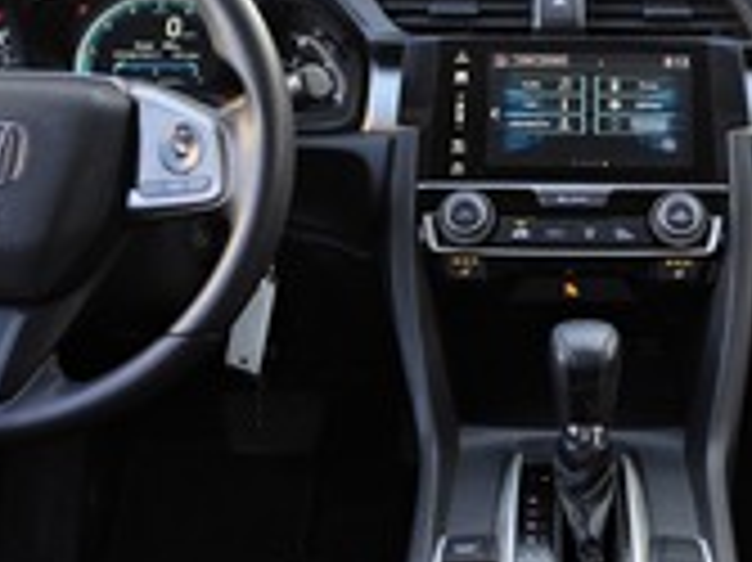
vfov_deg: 25.0
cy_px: 169
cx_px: 567
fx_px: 1259
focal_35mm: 58
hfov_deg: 32.6
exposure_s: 1/180
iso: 25
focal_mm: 6.5
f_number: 1.4
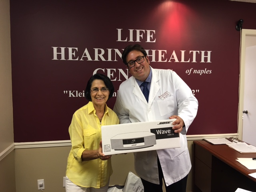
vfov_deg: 48.2
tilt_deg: -2.0
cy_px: 96
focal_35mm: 29
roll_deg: -0.6
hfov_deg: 61.7
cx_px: 128
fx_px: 214
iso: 40
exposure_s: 1/15
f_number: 2.2
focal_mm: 4.15
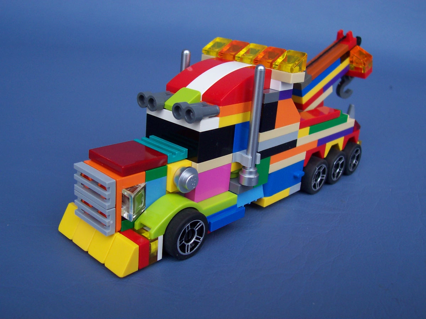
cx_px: 213
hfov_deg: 50.1
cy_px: 160
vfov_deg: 38.7
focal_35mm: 37
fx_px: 455
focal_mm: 5.6
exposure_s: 1/350
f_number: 2.8
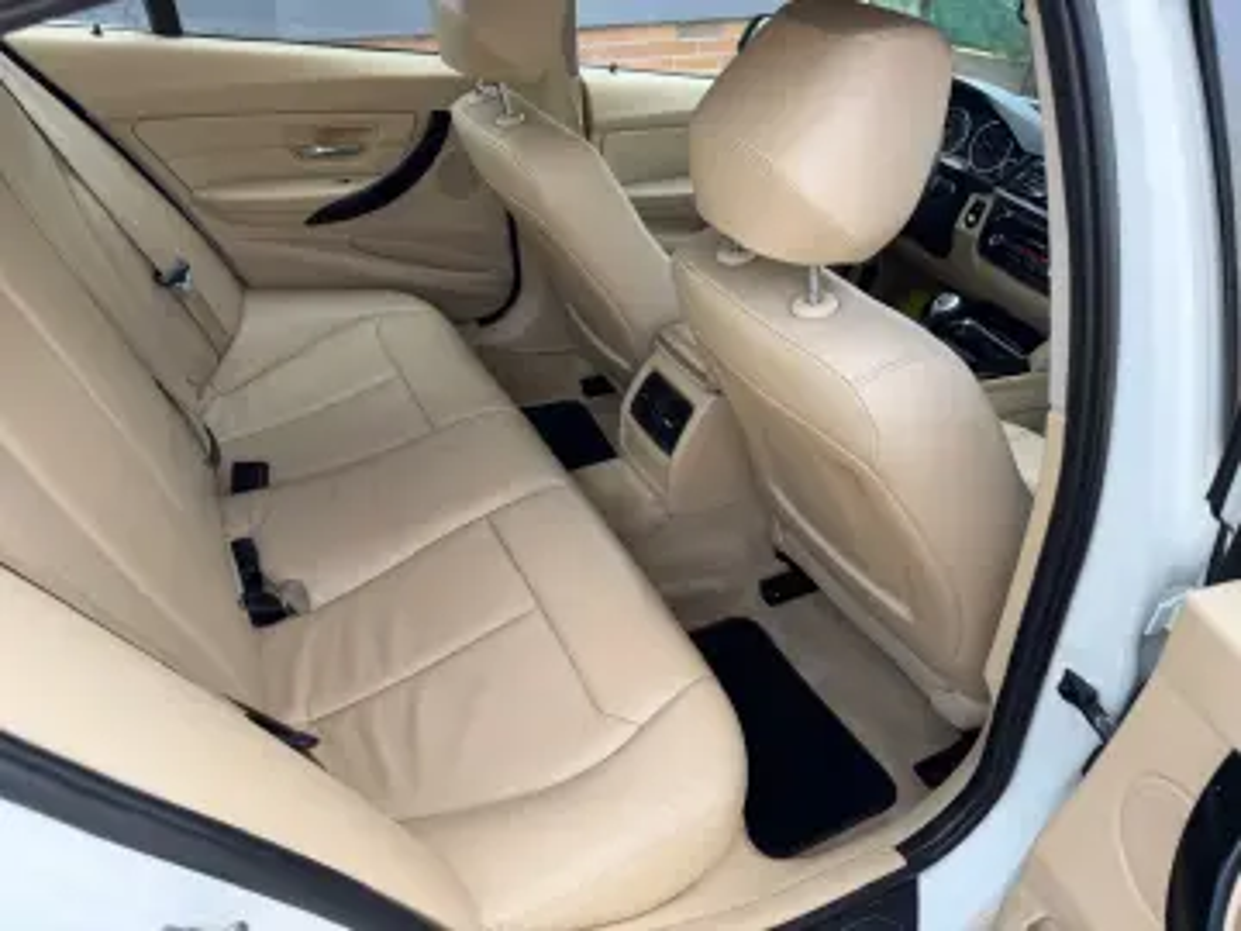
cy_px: 466
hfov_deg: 71.6
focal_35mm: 24
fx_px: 860
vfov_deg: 56.8
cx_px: 620
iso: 80
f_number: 1.78
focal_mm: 6.76
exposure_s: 1/428
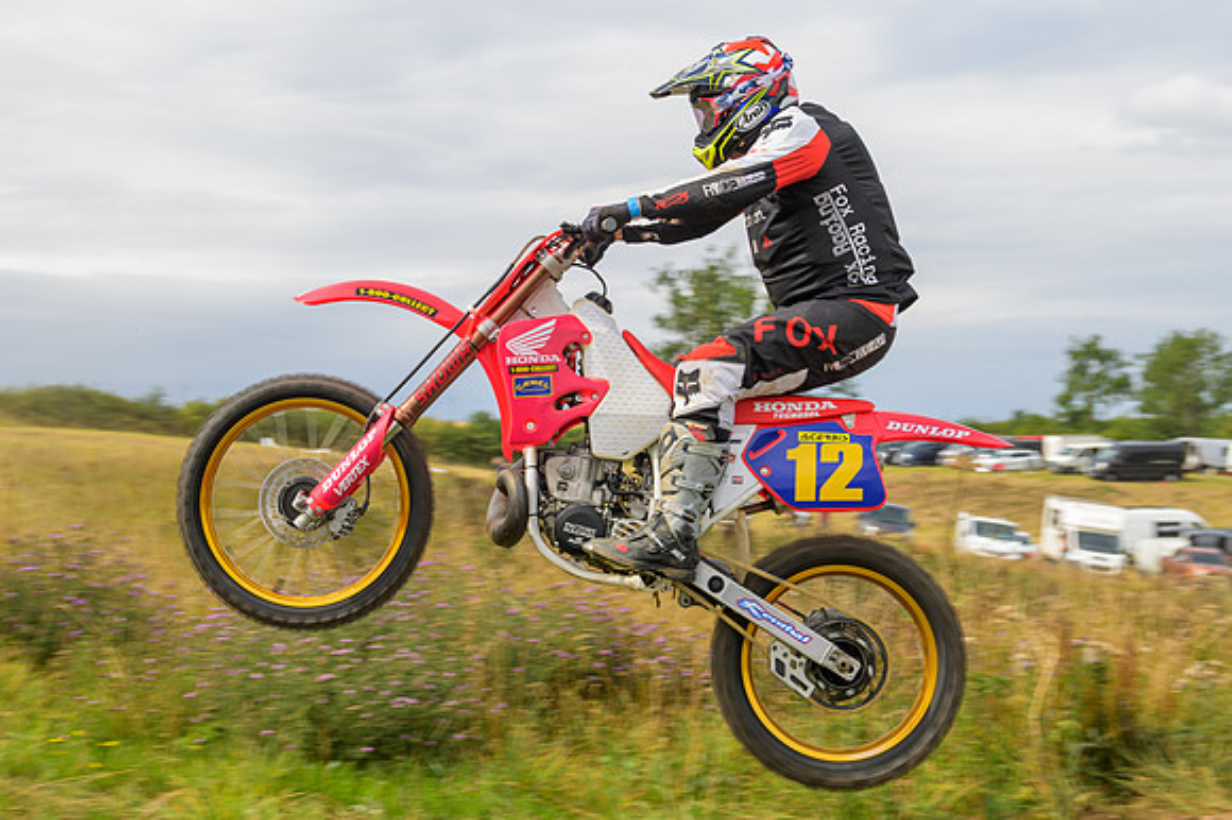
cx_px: 556
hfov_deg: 35.6
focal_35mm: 56
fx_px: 1915
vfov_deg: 24.2
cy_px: 374
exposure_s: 1/250
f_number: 4
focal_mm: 34
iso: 50
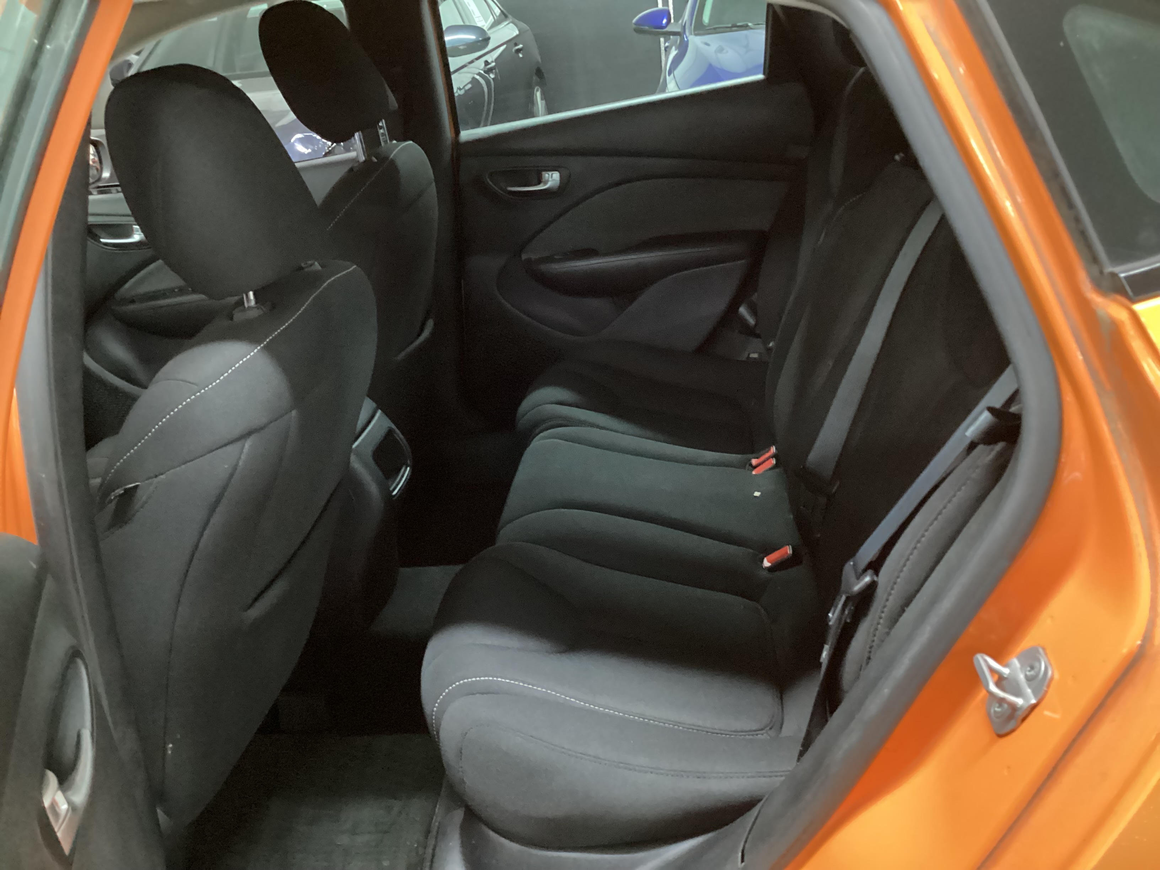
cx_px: 580
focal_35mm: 31
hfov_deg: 58.4
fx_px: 1039
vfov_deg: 45.4
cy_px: 435
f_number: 2.4
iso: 800
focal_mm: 3.3
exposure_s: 1/17
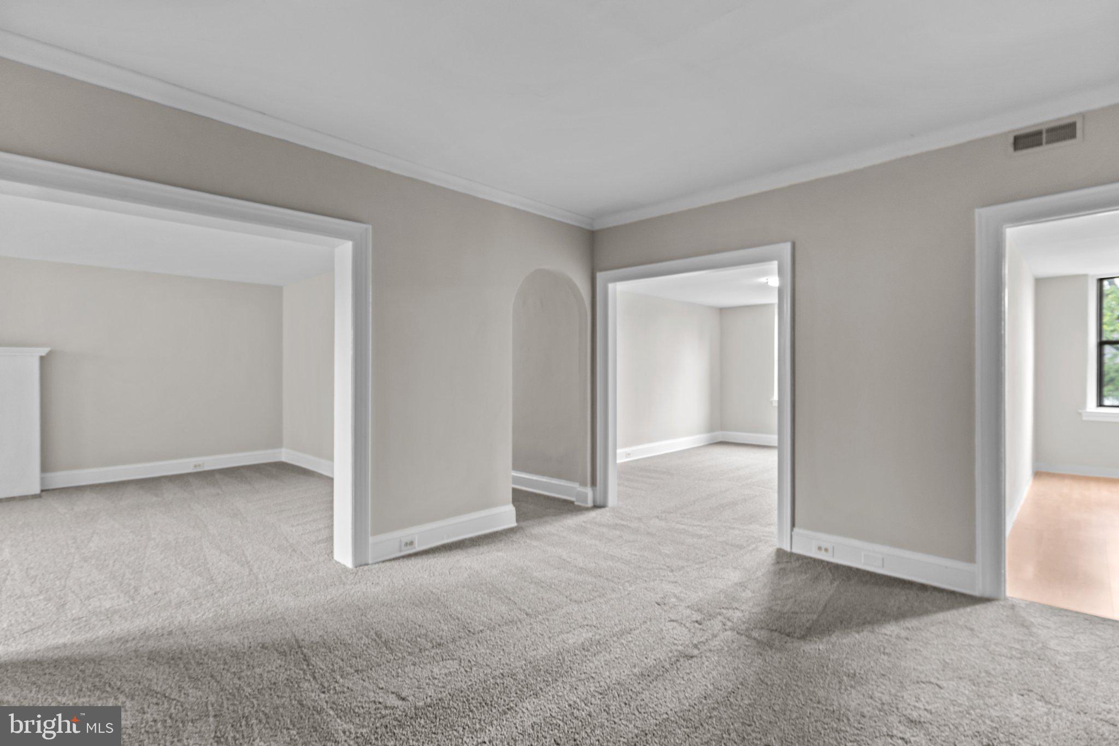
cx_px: 560
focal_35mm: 17
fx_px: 528
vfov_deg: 70.4
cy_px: 373
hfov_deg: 93.3
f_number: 8
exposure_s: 1/2
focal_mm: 17
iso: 500
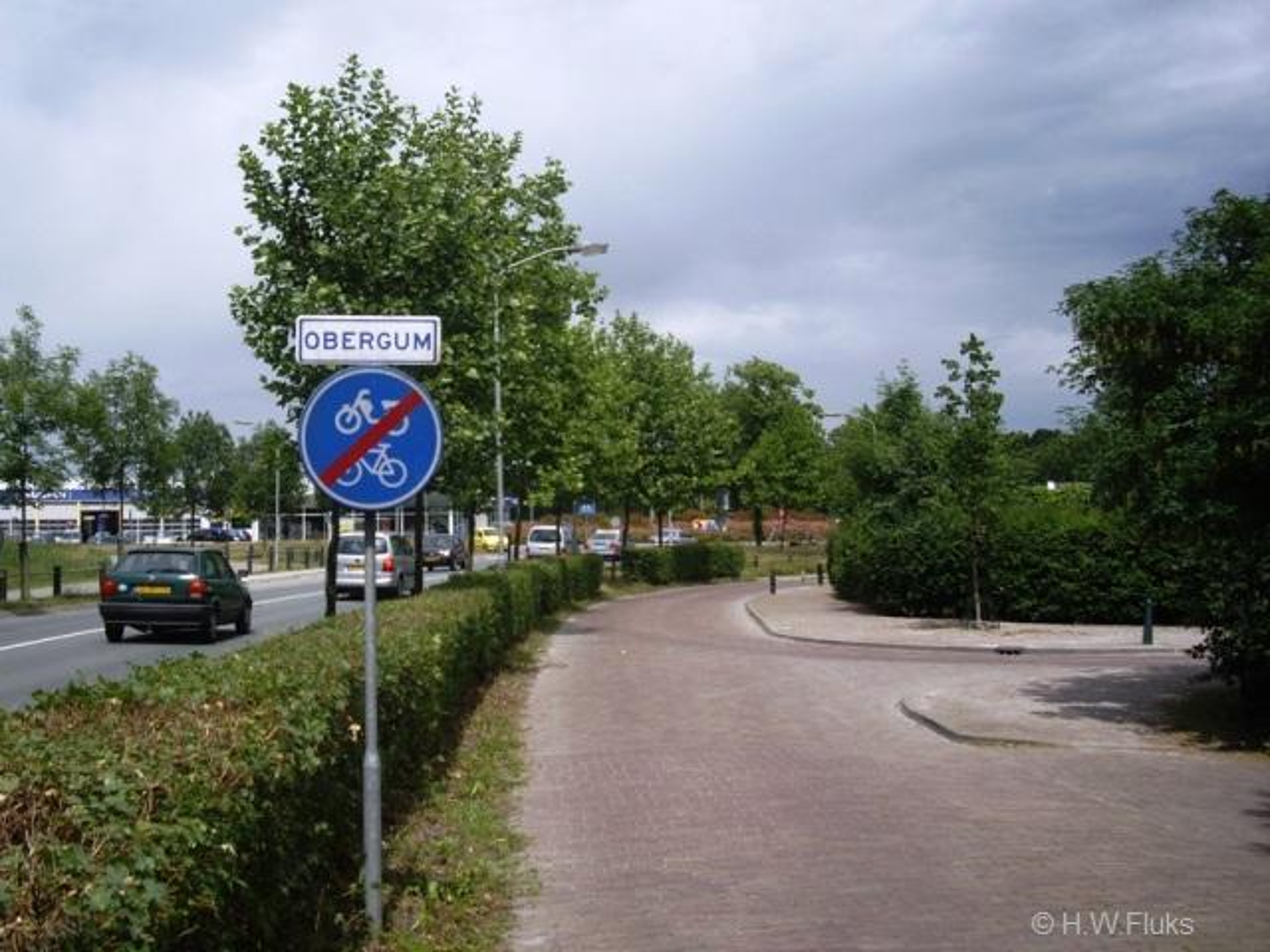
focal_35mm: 38
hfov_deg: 49.0
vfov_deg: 37.7
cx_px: 635
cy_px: 476
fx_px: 1394
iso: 64
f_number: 8
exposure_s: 1/200
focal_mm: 7.9
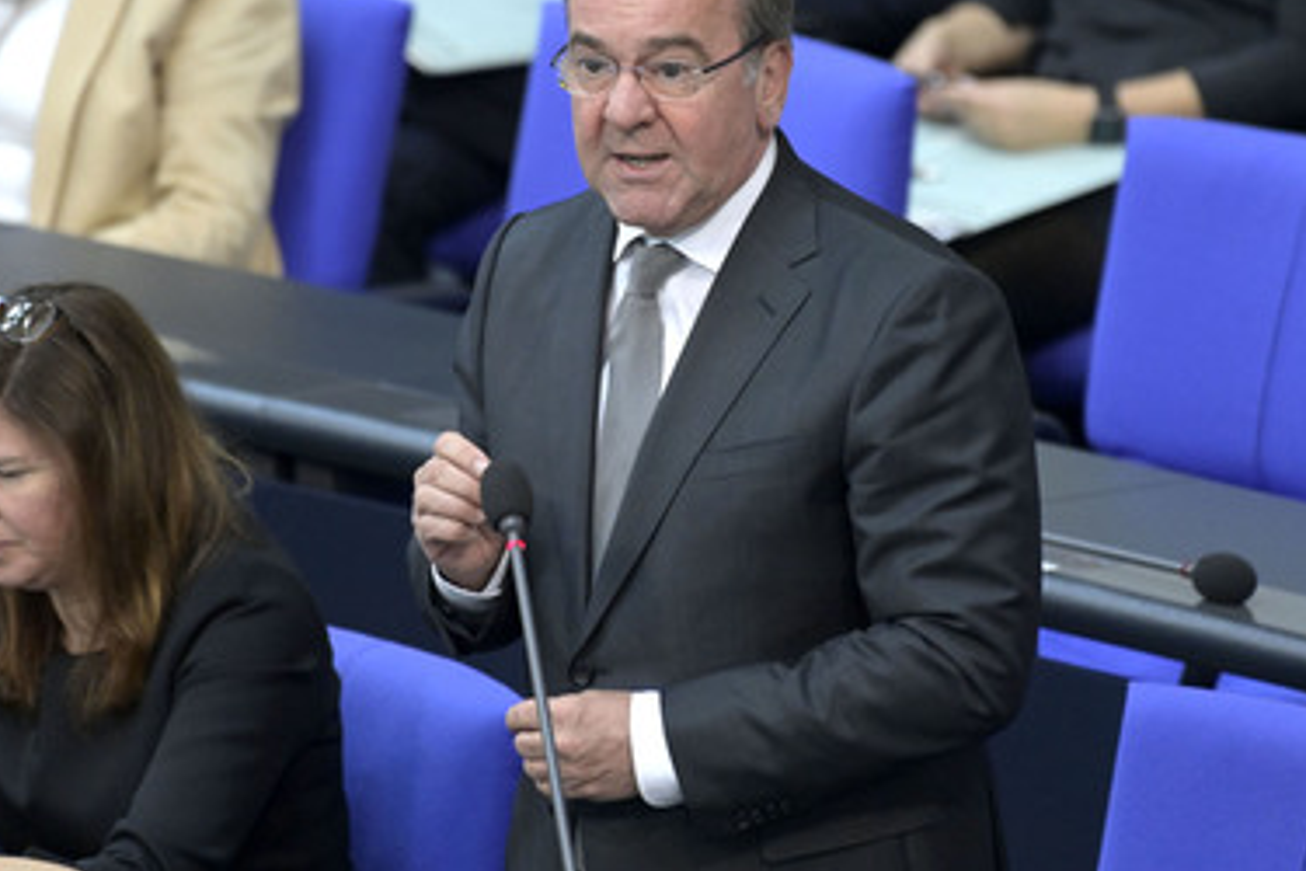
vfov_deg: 2.3
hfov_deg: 3.4
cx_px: 650
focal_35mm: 601
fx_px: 21801
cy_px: 366
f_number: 5.6
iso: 8000
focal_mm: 500
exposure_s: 1/320
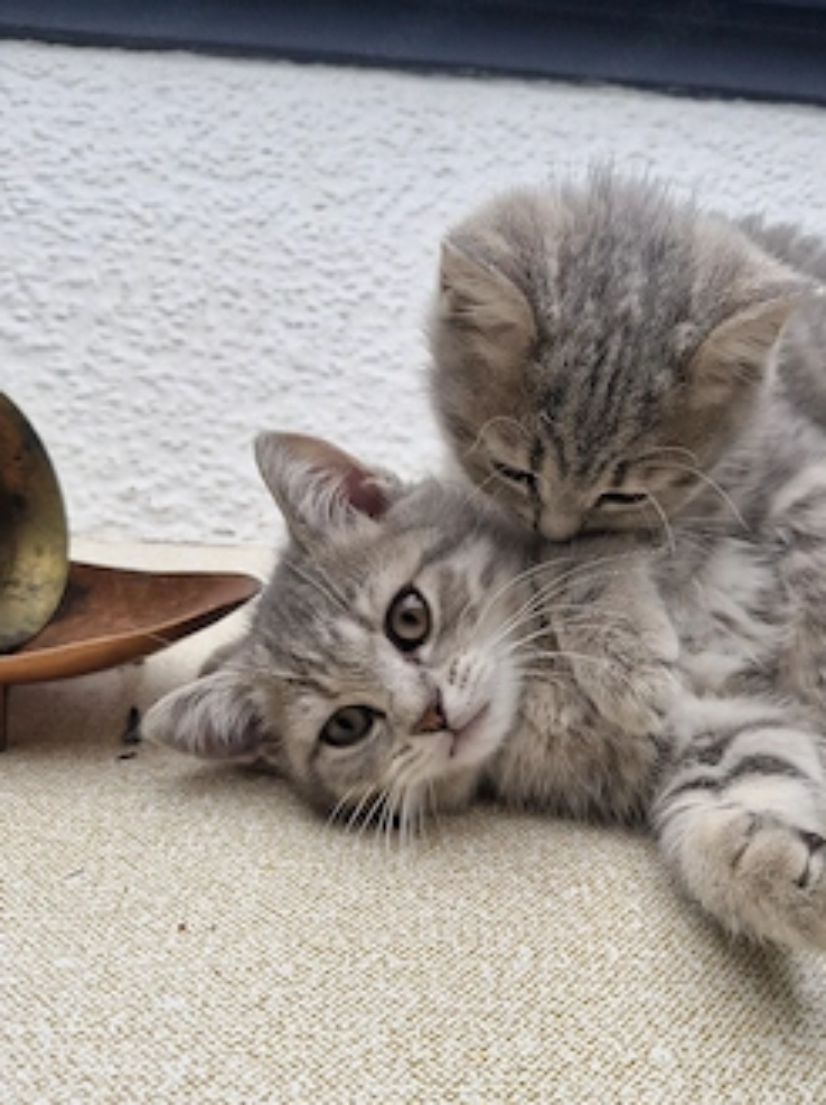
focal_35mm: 28
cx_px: 494
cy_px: 584
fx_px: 893
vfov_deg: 63.5
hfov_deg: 49.4
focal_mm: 5.54
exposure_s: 1/182
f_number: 1.8
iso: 50
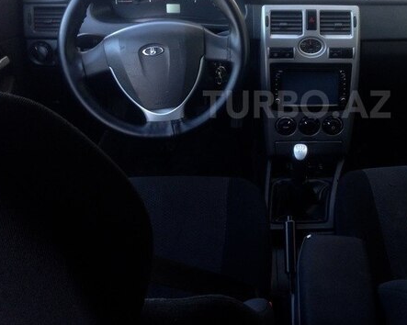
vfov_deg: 31.2
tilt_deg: -27.5
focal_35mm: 48
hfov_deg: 38.0
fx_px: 578
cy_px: 104
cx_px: 297
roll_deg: -1.3
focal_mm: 4.12
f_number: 2.4
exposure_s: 1/20
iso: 64
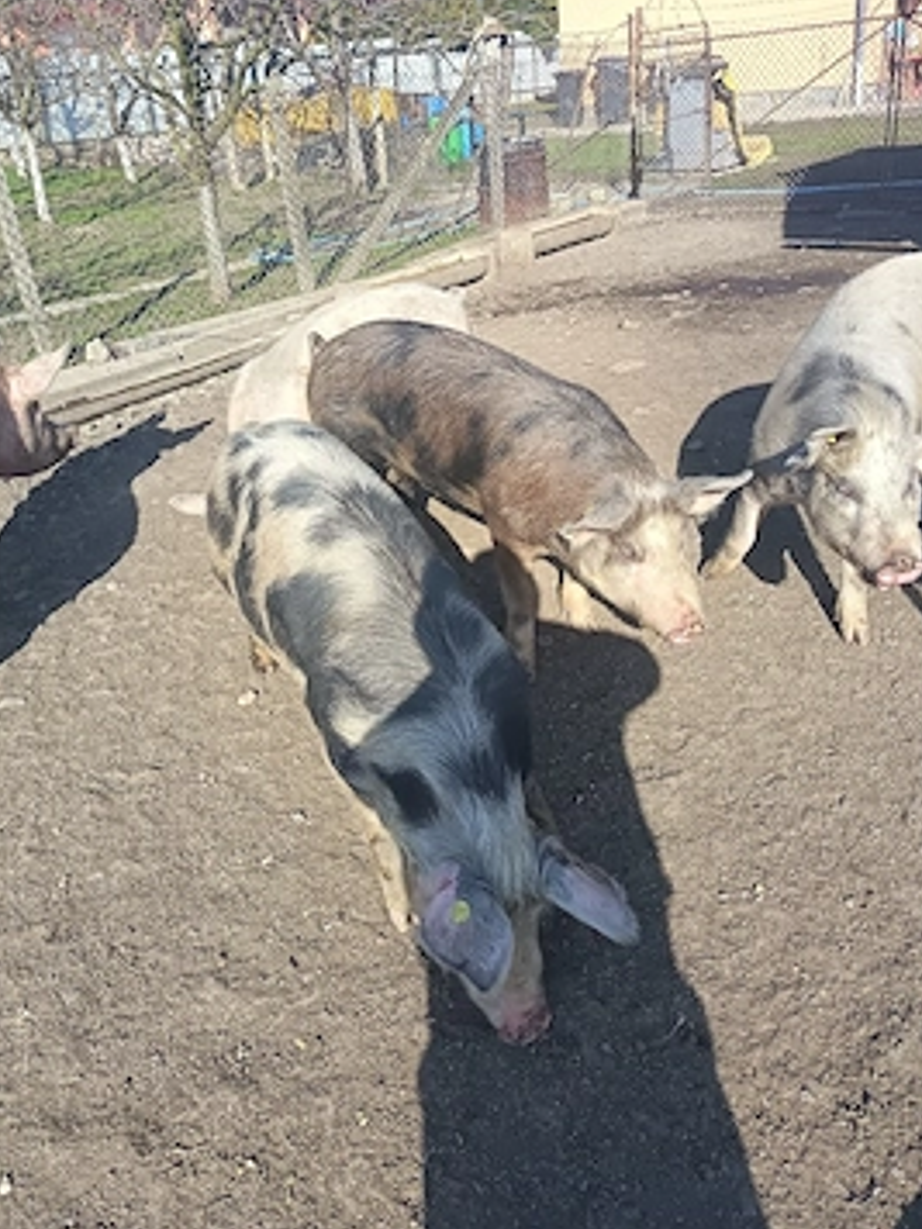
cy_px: 545
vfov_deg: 65.1
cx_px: 442
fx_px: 959
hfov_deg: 51.3
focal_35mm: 27
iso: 185
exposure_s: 1/625
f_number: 1.75
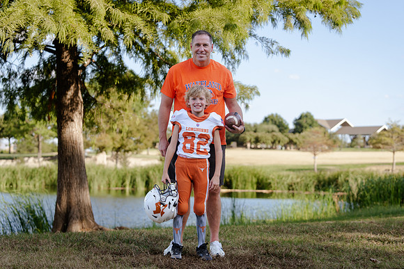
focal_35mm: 70
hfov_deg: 28.8
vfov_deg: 19.5
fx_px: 786
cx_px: 202
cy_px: 134
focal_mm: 70
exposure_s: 1/320
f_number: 3.5
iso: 100
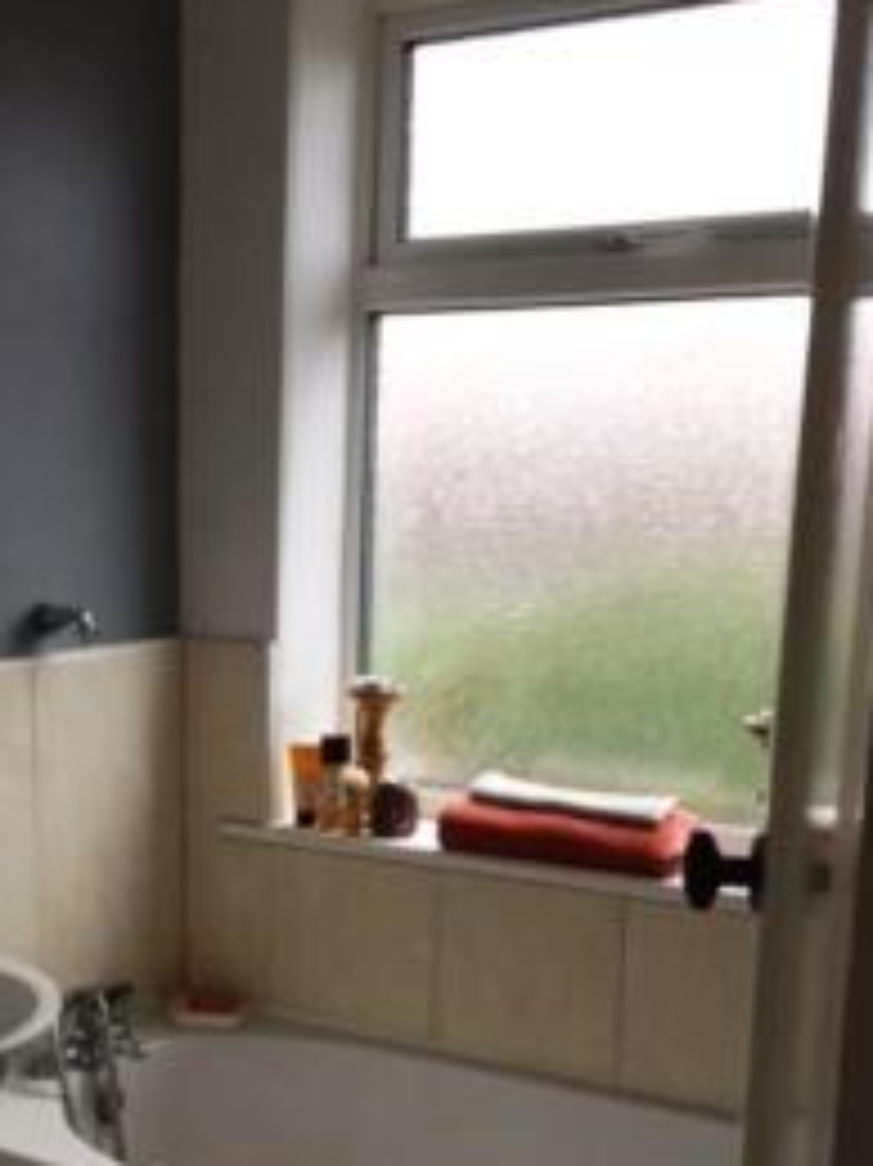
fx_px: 1649
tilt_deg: -11.2
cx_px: 230
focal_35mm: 49
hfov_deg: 29.2
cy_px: 831
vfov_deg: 38.2
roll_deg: -0.2
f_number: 2.2
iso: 125
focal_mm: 4.15
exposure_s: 1/33
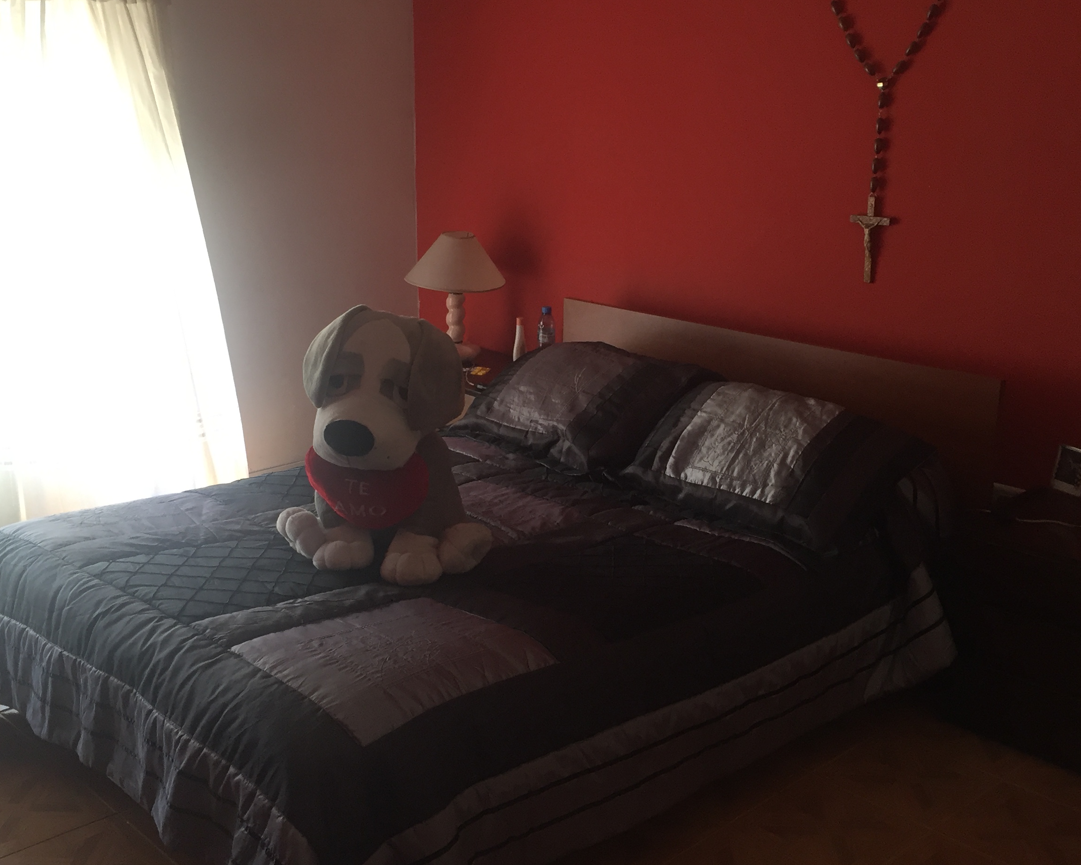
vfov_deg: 37.3
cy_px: 462
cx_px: 543
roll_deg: -0.7
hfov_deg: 45.8
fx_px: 1280
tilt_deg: -17.0
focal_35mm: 40
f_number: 2.2
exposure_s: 1/33
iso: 40
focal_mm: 4.15
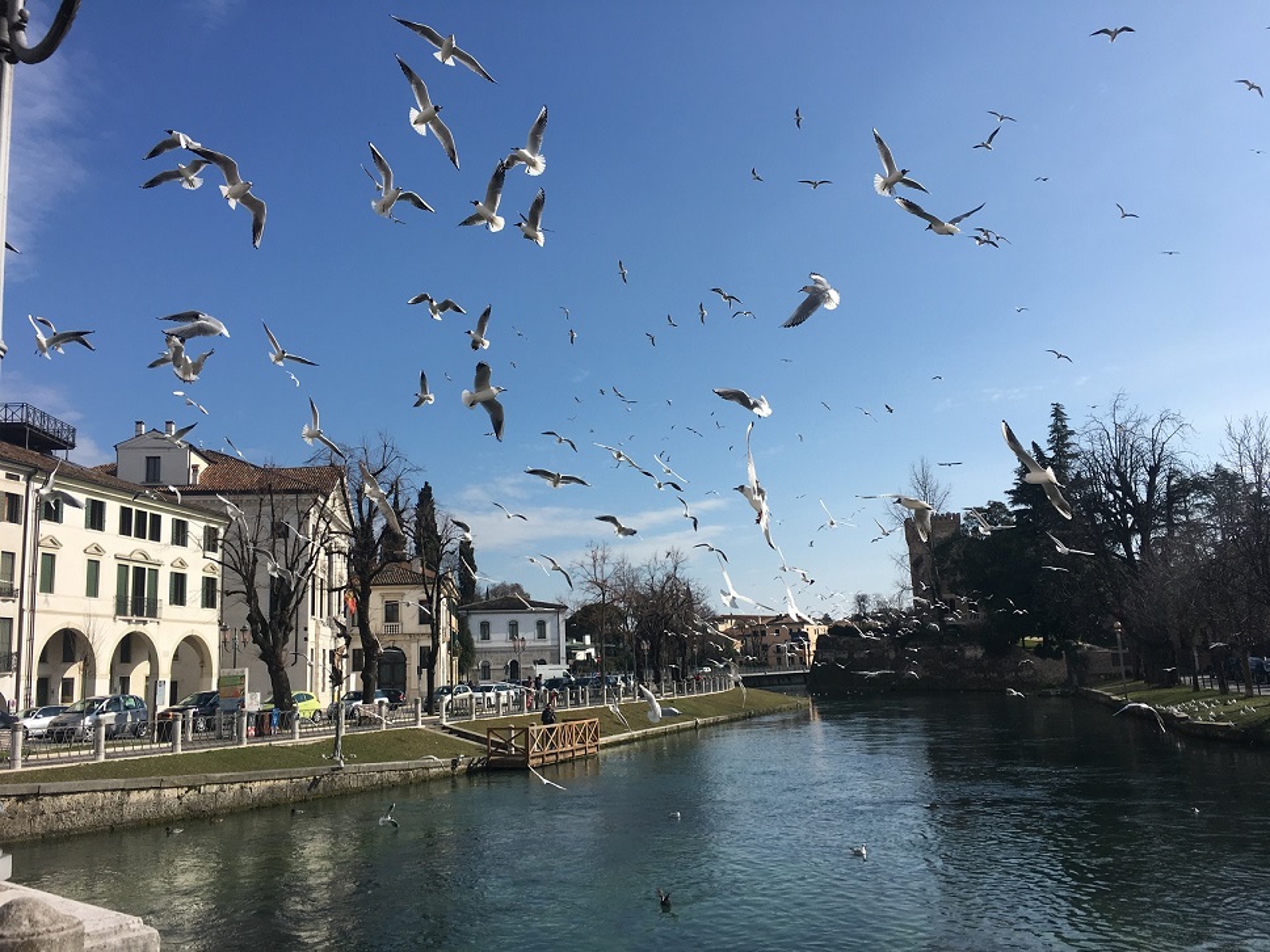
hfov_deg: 61.7
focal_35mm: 29
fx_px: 1064
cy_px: 476
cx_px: 635
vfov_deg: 48.2
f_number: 2.2
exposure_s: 1/2198
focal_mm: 4.15
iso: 25
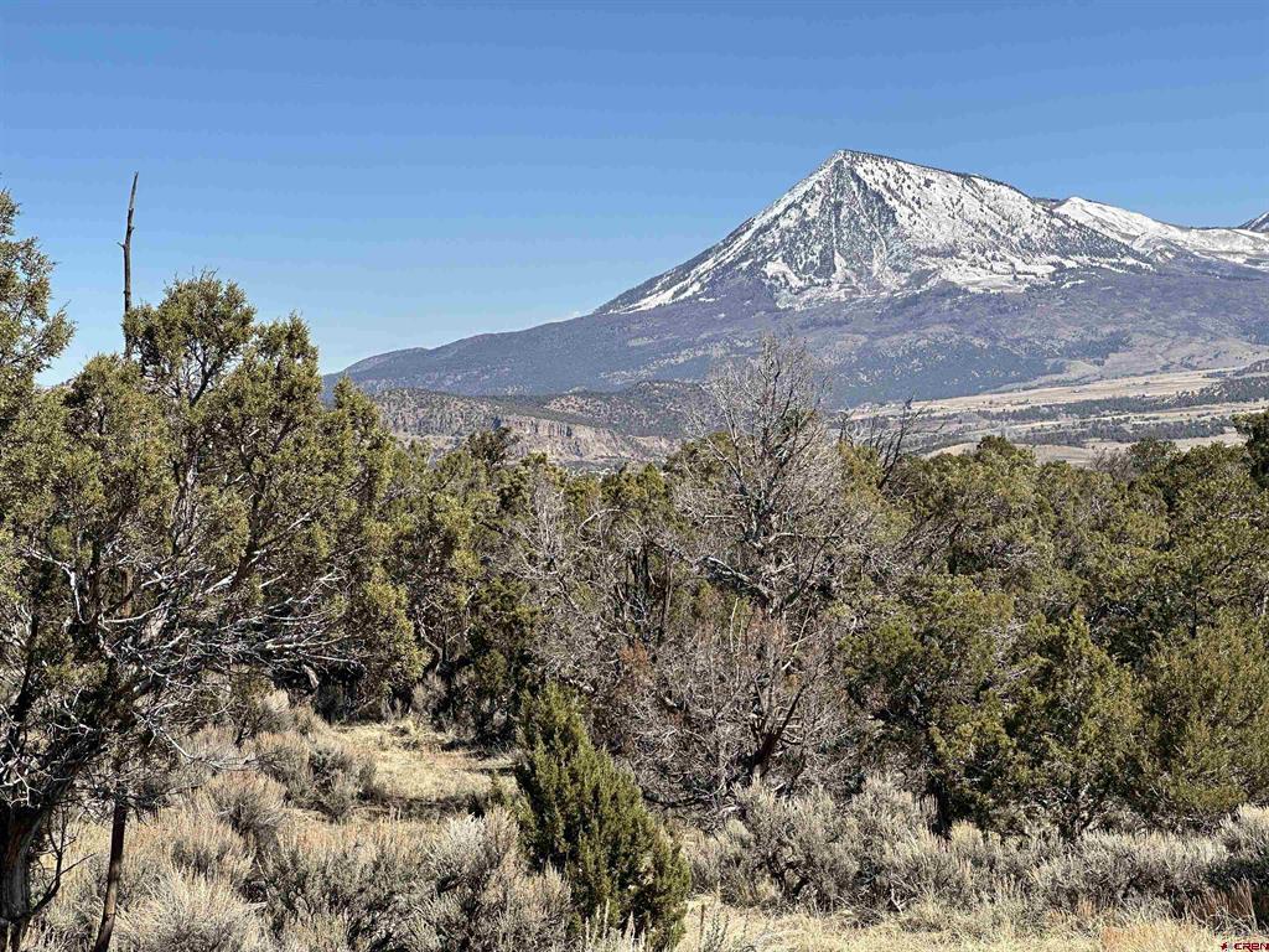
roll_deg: +3.2
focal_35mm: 77
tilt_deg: -1.2
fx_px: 2823
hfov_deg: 25.3
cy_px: 476
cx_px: 634
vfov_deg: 19.1
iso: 32
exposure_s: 1/758
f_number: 2.8
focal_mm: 9
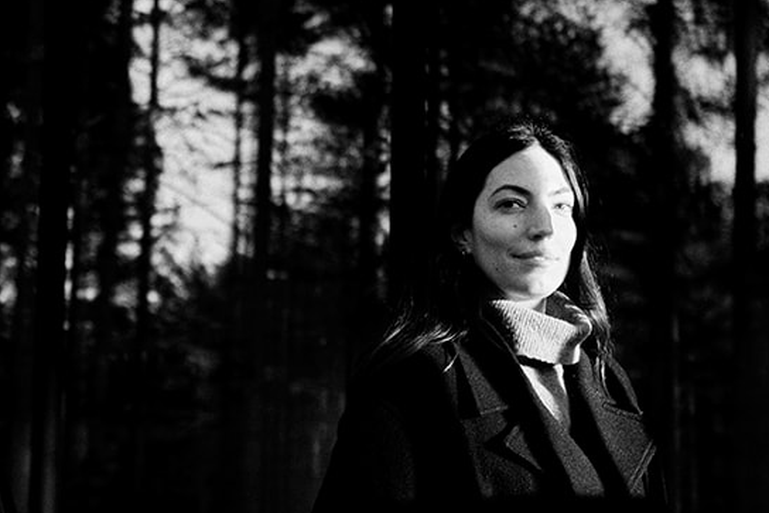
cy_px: 282
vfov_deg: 13.3
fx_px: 2201
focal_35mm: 103
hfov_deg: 19.1
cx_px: -58
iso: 125
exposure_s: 1/180
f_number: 2
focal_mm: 23
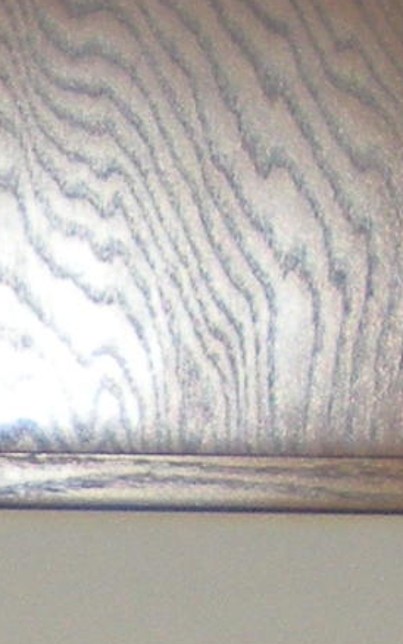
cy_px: 1472
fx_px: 4847
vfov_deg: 7.2
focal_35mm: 276
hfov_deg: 4.7
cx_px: -116
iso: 109
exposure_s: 1/60
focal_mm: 6.3
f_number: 3.1
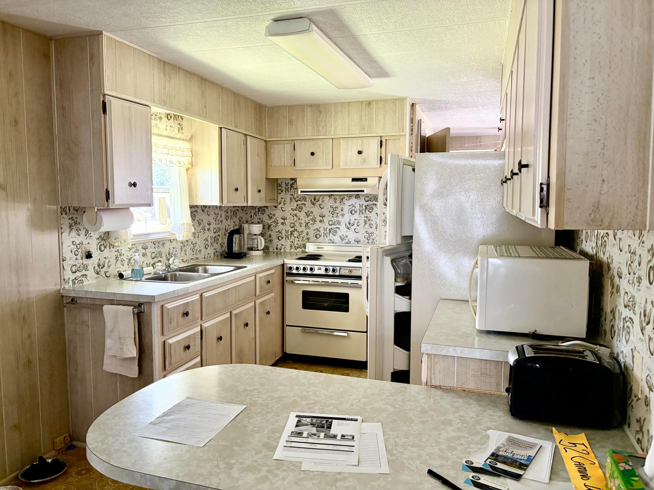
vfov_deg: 53.1
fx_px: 491
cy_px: 245
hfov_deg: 67.3
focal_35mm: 26
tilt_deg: -4.9
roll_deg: +0.2
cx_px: 327
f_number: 1.6
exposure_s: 1/60
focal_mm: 5.96
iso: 200
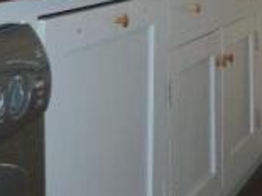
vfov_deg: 14.6
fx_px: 711
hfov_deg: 18.3
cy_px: -101
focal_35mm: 94
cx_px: 403
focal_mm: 4.1
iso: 250
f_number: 3.3
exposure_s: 1/30
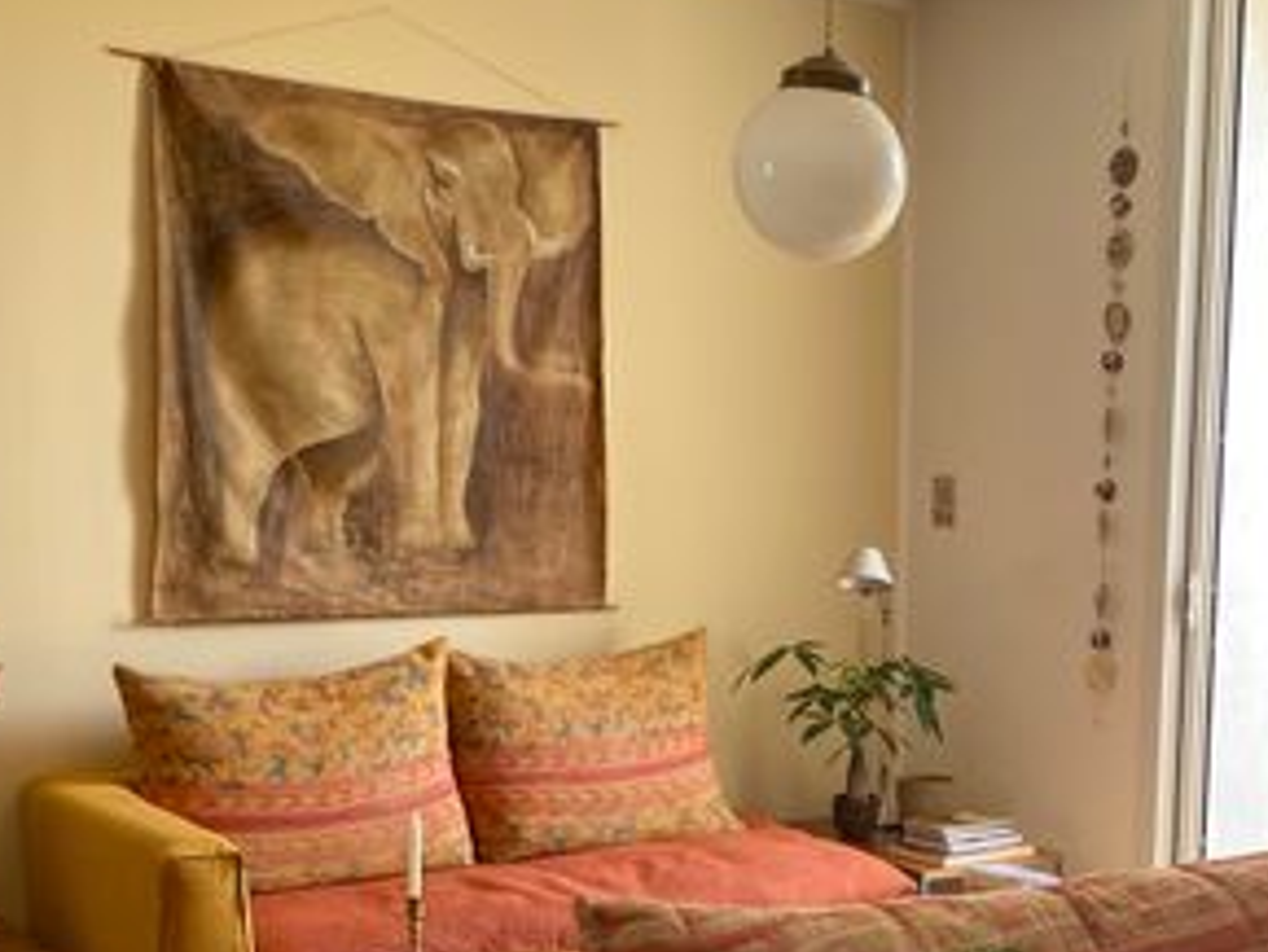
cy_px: 798
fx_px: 1979
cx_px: 1110
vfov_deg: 26.4
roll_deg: -2.3
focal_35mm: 54
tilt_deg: -10.9
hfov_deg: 33.9
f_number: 1.8
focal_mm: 4.25
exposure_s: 1/122
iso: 64
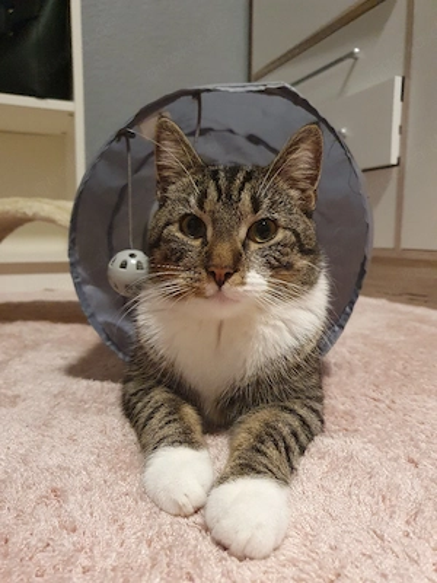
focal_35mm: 26
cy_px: 292
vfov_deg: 67.3
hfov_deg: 53.1
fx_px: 438
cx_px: 218
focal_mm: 4.32
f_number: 1.5
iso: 640
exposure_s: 1/50
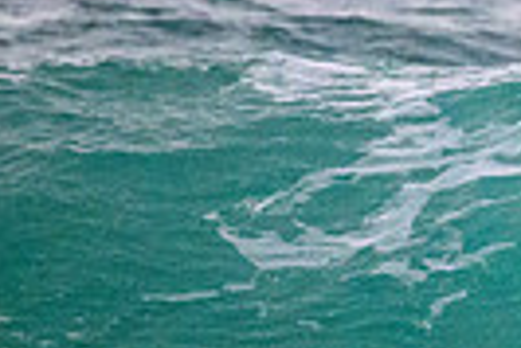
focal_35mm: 2608
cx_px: 1093
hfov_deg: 0.8
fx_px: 37784
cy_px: 162
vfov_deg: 0.5
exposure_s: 1/2000
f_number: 11
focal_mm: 600
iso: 9000
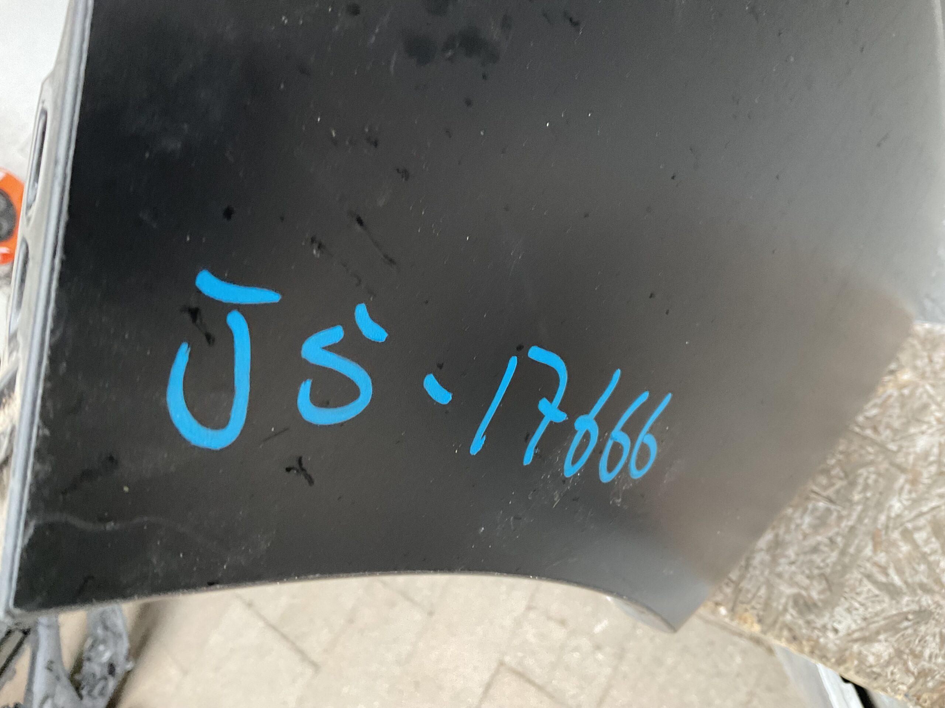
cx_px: 472
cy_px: 354
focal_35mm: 29
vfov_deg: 48.2
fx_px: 792
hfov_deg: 61.7
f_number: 1.8
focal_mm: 3
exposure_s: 1/50
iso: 160
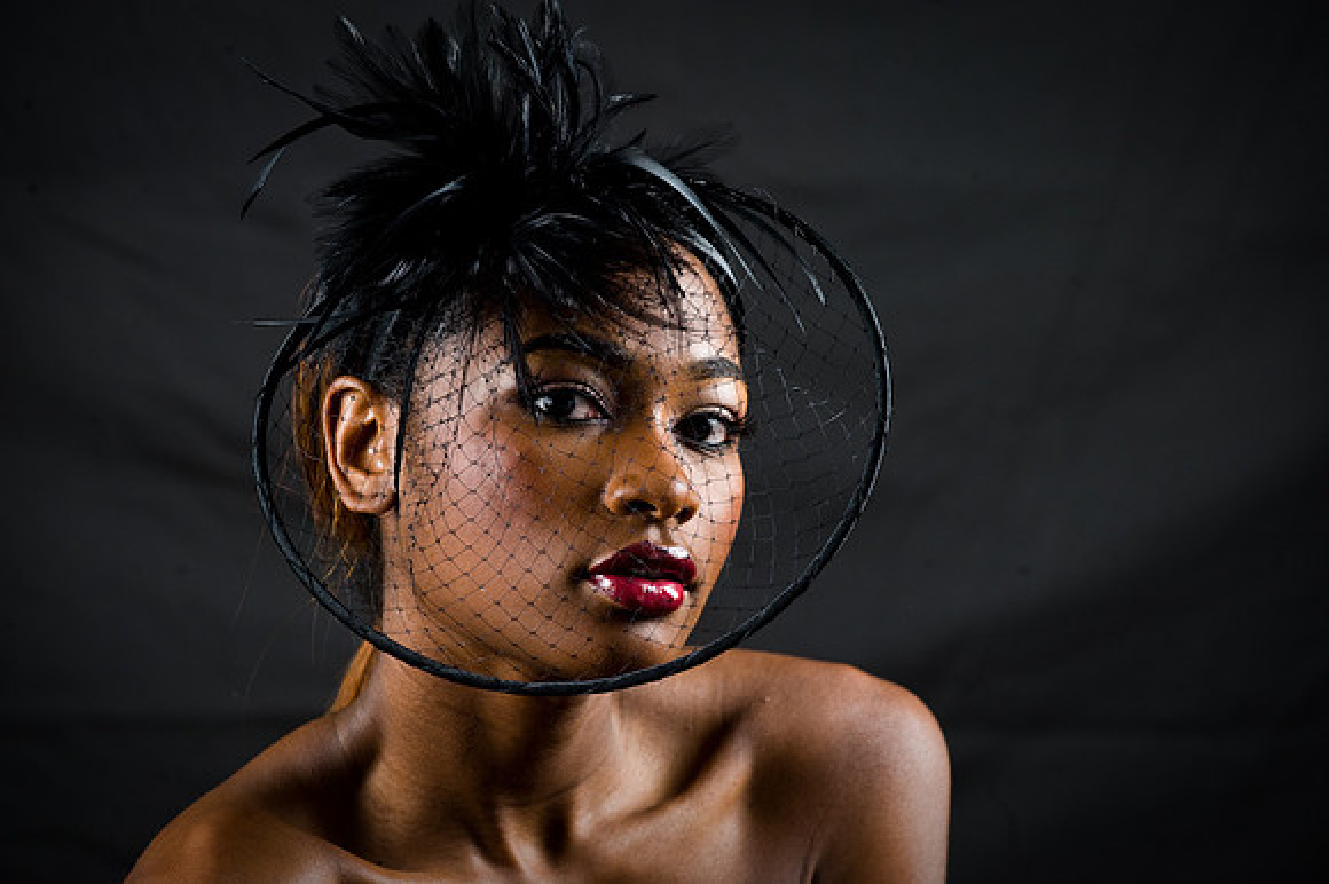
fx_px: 6456
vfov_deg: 7.8
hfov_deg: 11.8
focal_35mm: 175
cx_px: 664
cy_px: 442
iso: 320
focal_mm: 175
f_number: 5.6
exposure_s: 1/125
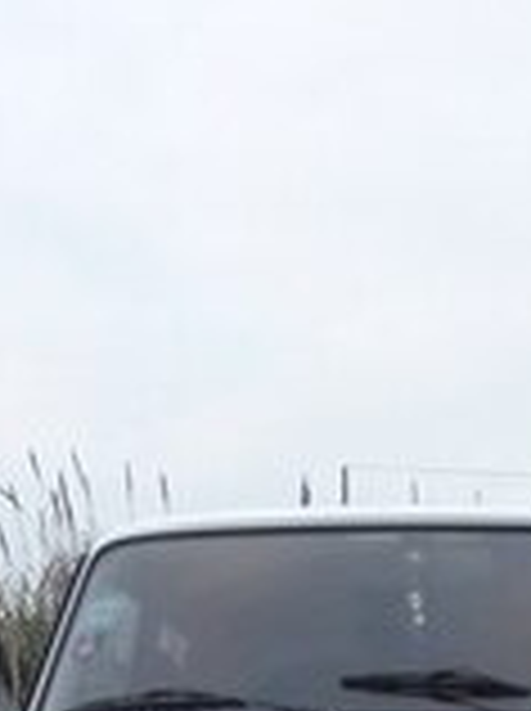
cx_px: 428
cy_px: 1030
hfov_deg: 16.6
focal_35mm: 88
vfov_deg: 19.7
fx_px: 1805
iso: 64
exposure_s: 1/33
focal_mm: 3.7
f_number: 1.9
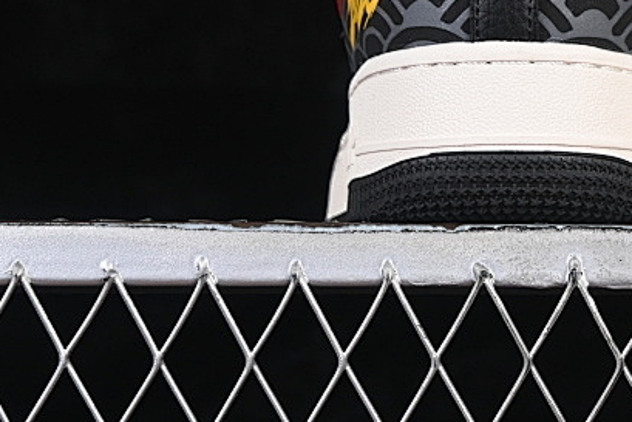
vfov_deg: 6.9
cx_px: 683
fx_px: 3477
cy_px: -121
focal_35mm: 198
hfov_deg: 10.3
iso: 160
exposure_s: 1/60
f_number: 6.3
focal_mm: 50
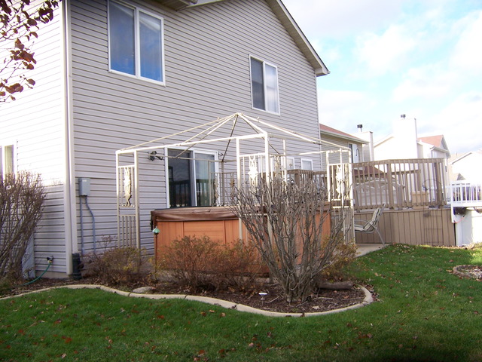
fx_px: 459
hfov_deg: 55.4
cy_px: 181
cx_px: 241
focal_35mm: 33
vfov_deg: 42.9
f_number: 3.4
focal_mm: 5.5
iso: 80
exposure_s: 1/250
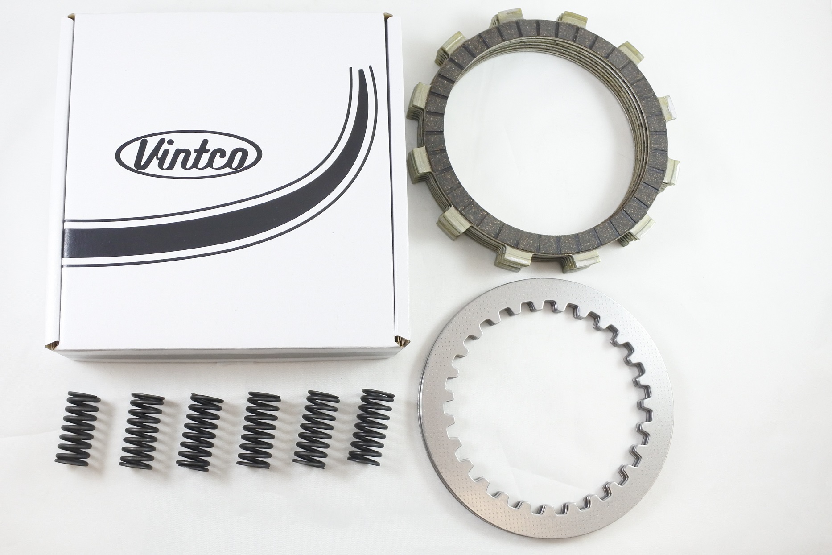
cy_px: 278
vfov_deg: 47.9
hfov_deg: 67.4
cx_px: 416
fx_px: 624
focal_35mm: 27
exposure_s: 1/125
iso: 500
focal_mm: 10
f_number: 3.5
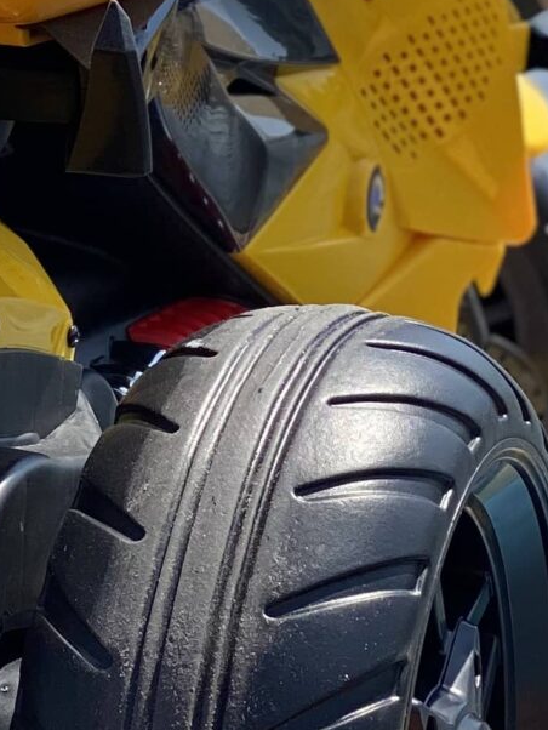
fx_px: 4662
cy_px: -36
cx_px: -148
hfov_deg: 6.7
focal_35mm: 221
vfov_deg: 8.9
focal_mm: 6
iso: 20
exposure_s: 1/1497
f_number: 2
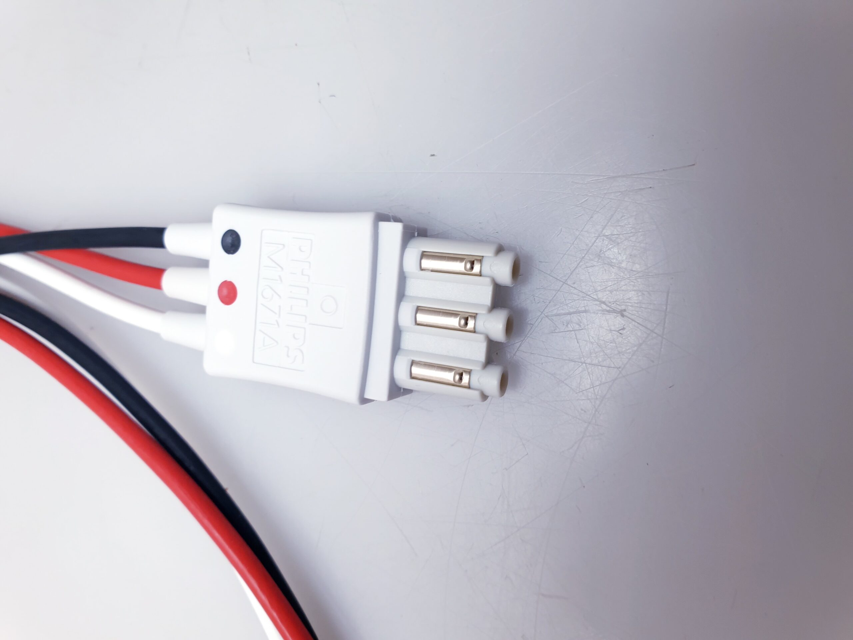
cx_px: 426
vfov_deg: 53.1
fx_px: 641
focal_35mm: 26
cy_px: 320
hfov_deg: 67.3
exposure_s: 1/50
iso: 64
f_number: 2.4
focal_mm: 4.3
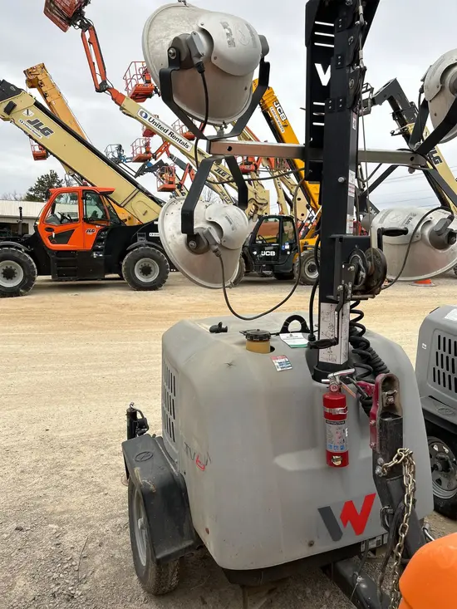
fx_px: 458
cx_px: 228
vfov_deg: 67.3
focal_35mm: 26
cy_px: 304
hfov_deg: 53.1
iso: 50
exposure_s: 1/539
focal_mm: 5.7
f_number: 1.5
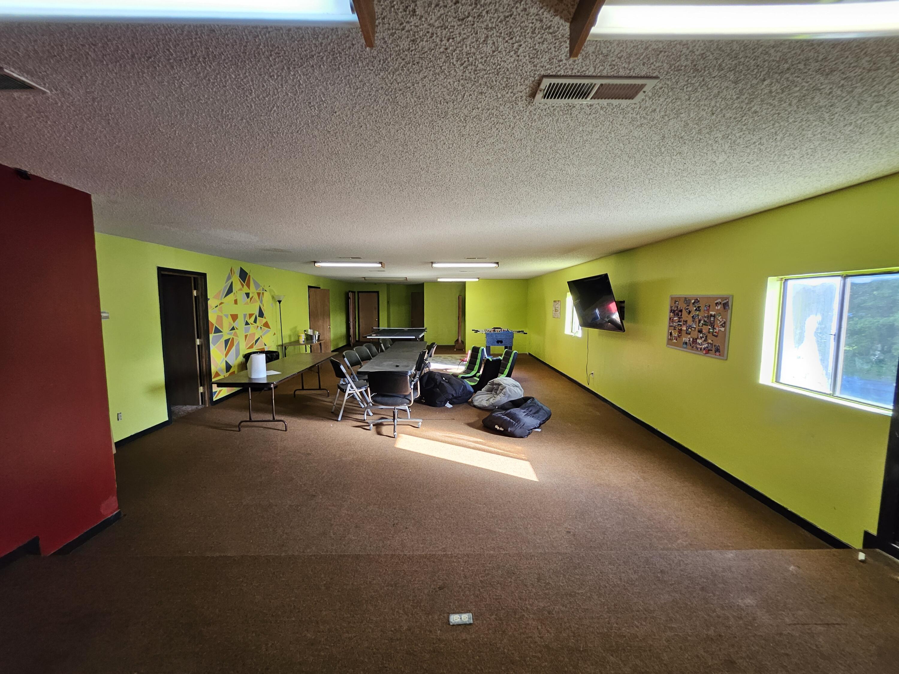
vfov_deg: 89.9
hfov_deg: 106.2
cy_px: 337
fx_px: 338
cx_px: 450
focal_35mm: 13
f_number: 2.2
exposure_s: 1/60
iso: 125
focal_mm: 1.74
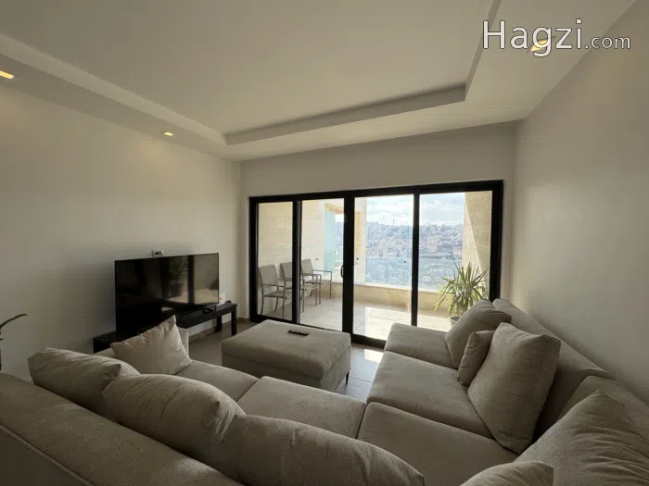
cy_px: 243
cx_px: 324
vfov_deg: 85.7
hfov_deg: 102.1
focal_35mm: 14
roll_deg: -1.2
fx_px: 262
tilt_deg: -1.5
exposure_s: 1/646
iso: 40
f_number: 2.2
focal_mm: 2.22
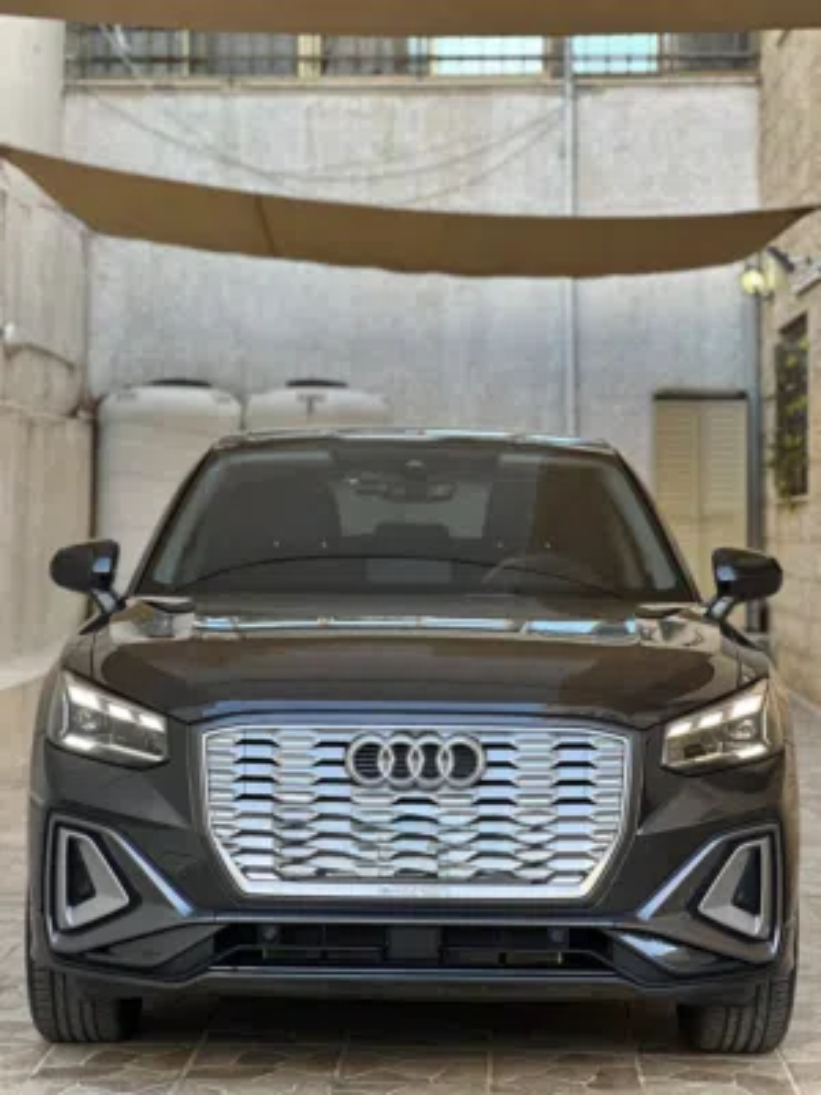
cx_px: 410
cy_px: 548
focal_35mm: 77
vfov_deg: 25.3
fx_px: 2435
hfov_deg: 19.1
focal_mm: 9
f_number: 2.8
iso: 100
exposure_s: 1/121
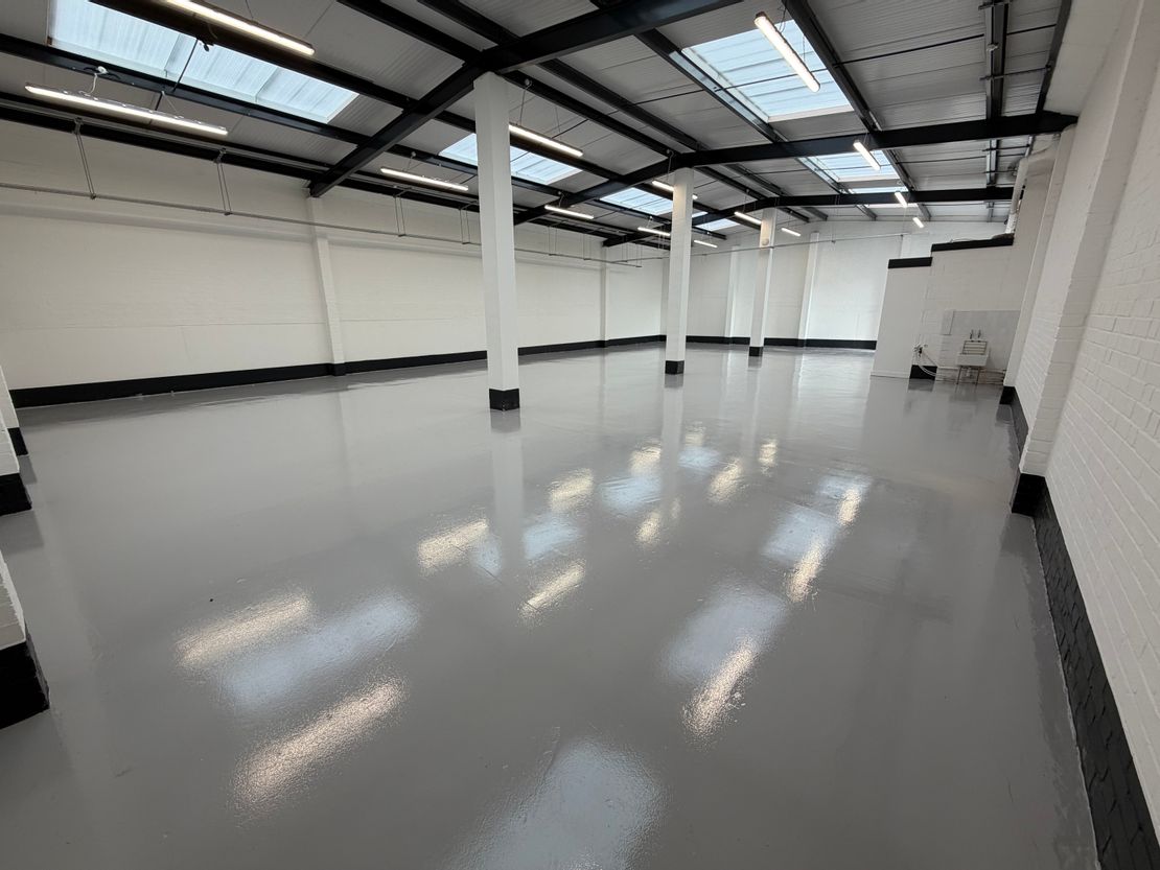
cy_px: 435
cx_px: 580
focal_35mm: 14
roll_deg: +1.0
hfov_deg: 102.1
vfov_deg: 85.7
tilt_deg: -14.6
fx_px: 469
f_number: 2.2
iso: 50
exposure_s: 1/121
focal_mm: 2.22
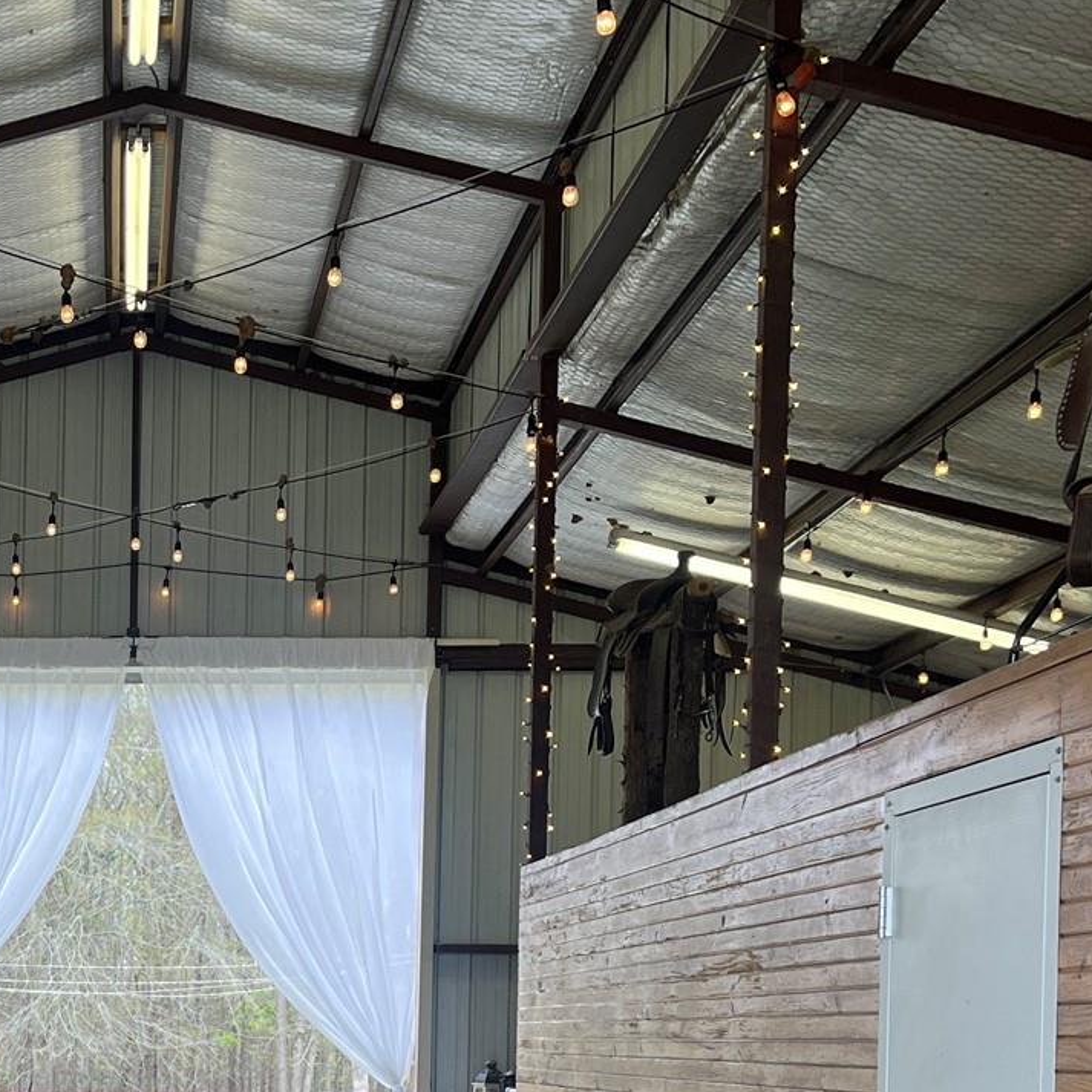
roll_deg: -0.5
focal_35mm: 66
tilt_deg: -1.4
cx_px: -44
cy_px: 1095
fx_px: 2356
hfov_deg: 24.7
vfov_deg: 24.9
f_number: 1.6
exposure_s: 1/133
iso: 50
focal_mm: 5.1
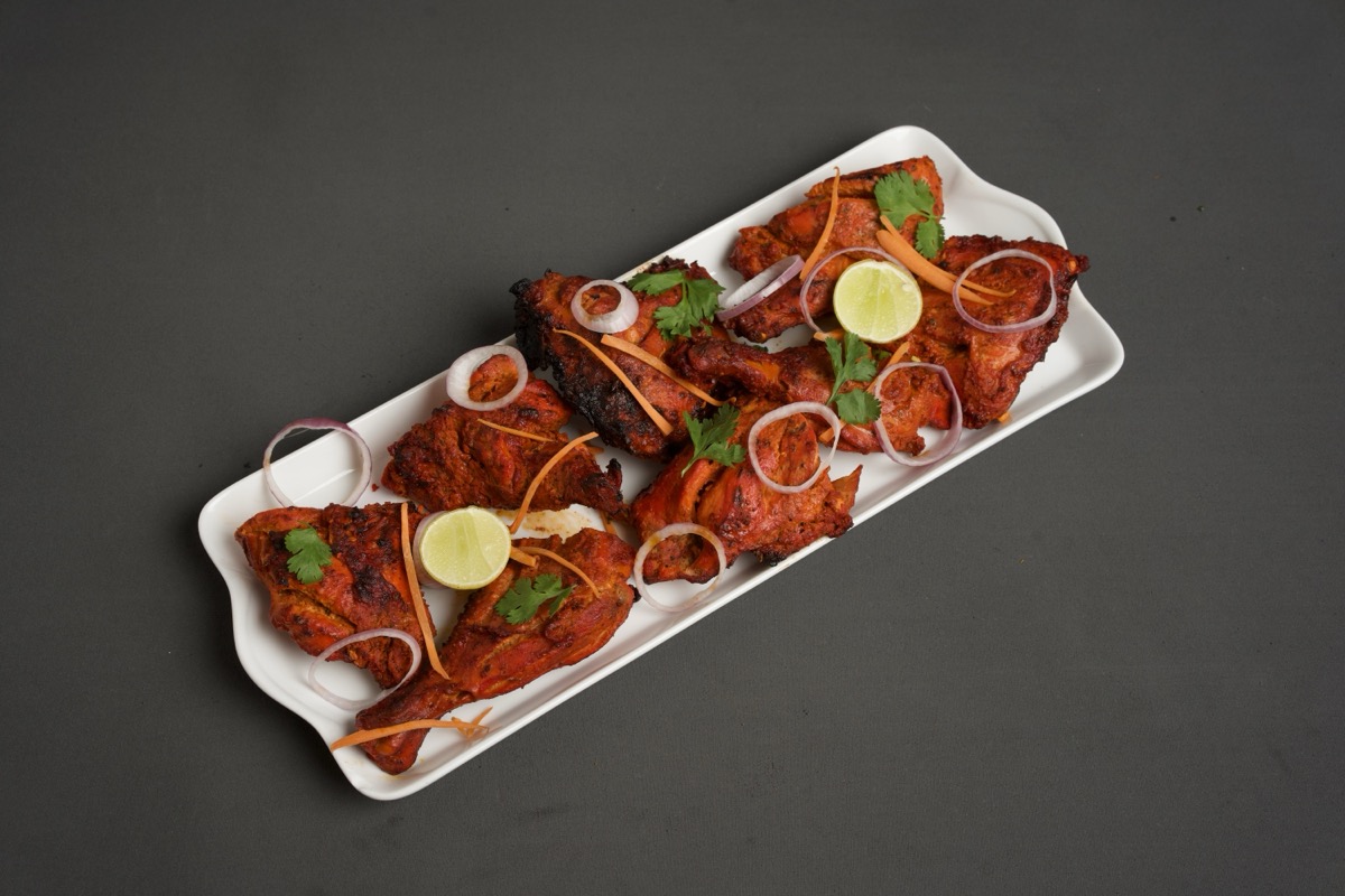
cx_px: 672
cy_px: 448
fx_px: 1868
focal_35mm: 50
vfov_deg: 27.0
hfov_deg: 39.6
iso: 400
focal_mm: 50
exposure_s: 1/250
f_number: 9
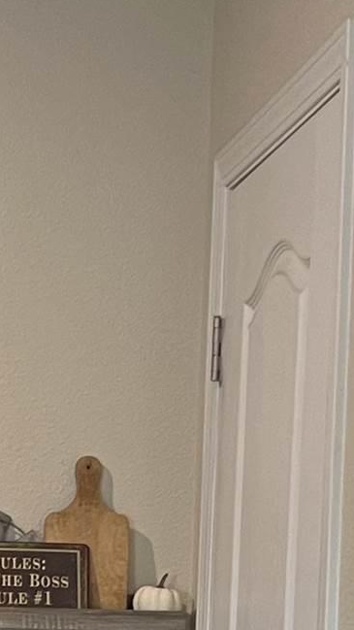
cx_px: -280
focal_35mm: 134
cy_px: 801
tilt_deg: -4.7
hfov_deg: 8.7
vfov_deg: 15.3
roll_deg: -1.2
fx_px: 2236
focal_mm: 5.7
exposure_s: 1/60
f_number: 1.5
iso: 250
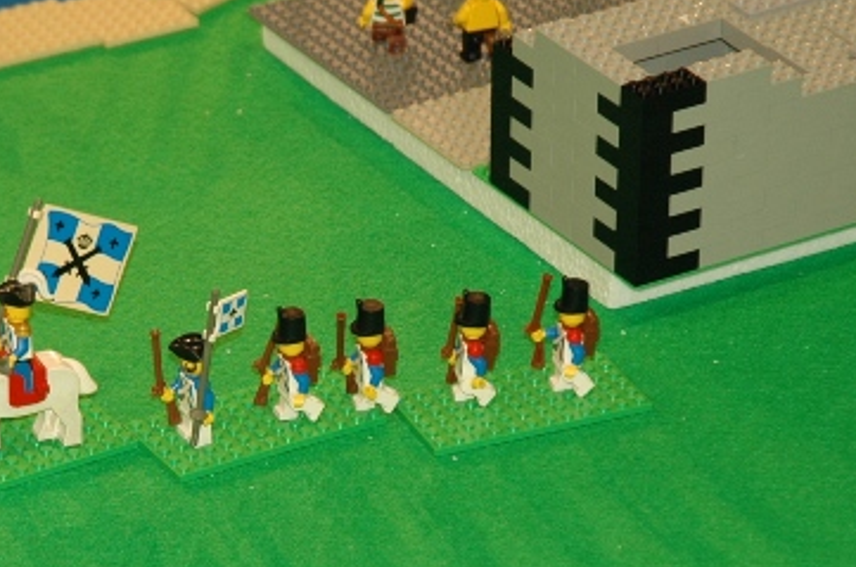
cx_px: 256
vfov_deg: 5.9
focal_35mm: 233
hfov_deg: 8.8
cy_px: 407
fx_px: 5528
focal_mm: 70
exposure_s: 1/60
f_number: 4.5
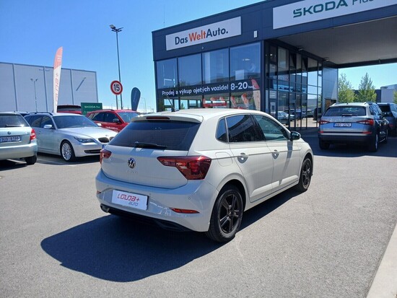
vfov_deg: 53.1
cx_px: 198
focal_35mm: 26
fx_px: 298
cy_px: 149
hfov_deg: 67.3
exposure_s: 1/395
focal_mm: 3.98
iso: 20
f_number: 1.8
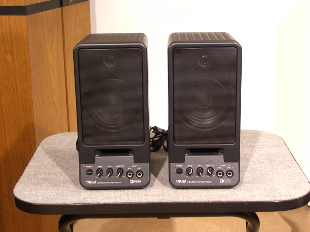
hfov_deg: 28.6
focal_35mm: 68
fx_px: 609
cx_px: 155
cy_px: 116
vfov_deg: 21.6
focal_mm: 14.2
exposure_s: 1/8
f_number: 4
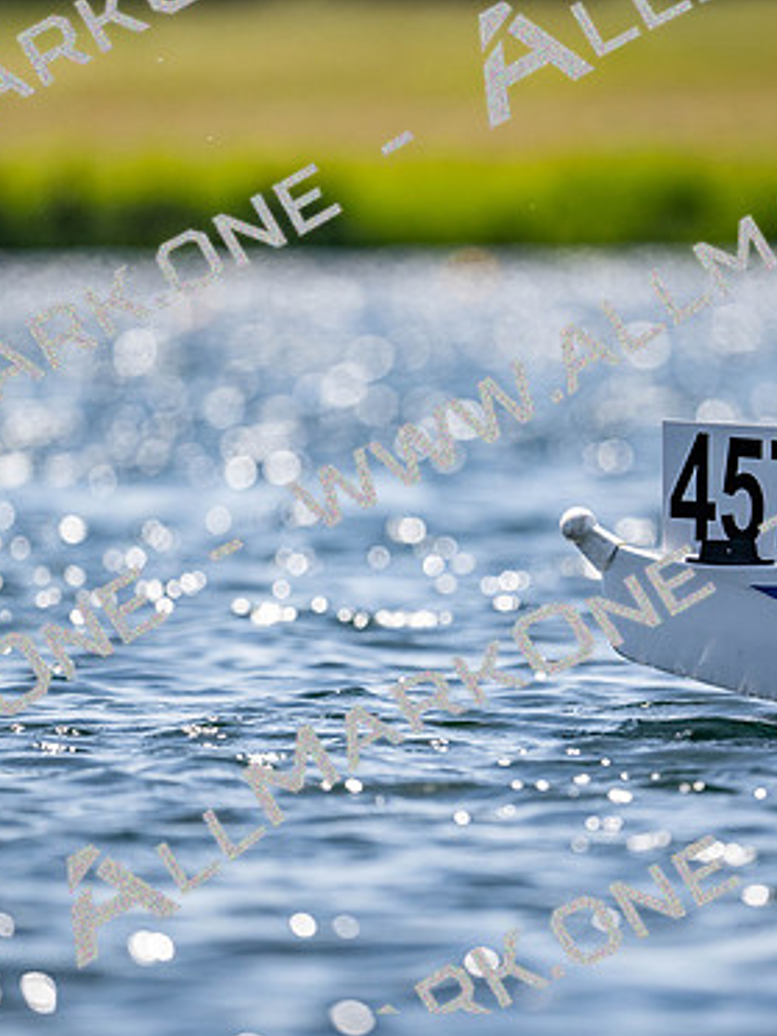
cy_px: 536
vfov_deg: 3.3
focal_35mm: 600
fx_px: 17957
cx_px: 632
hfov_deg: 2.5
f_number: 4.5
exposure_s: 1/2500
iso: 180
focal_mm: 400
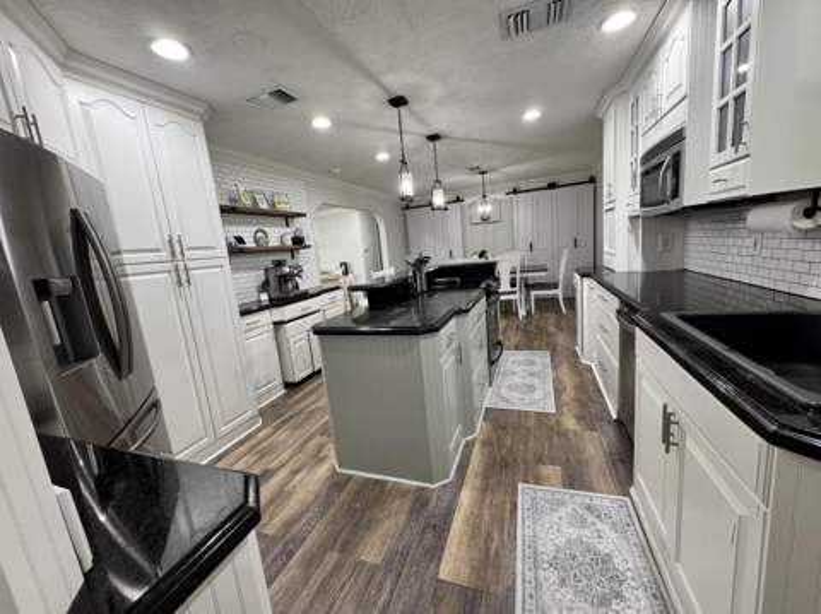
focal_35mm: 14
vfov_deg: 85.6
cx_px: 410
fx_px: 332
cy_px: 307
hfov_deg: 102.1
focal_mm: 2.22
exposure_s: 1/60
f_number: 2.2
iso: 250
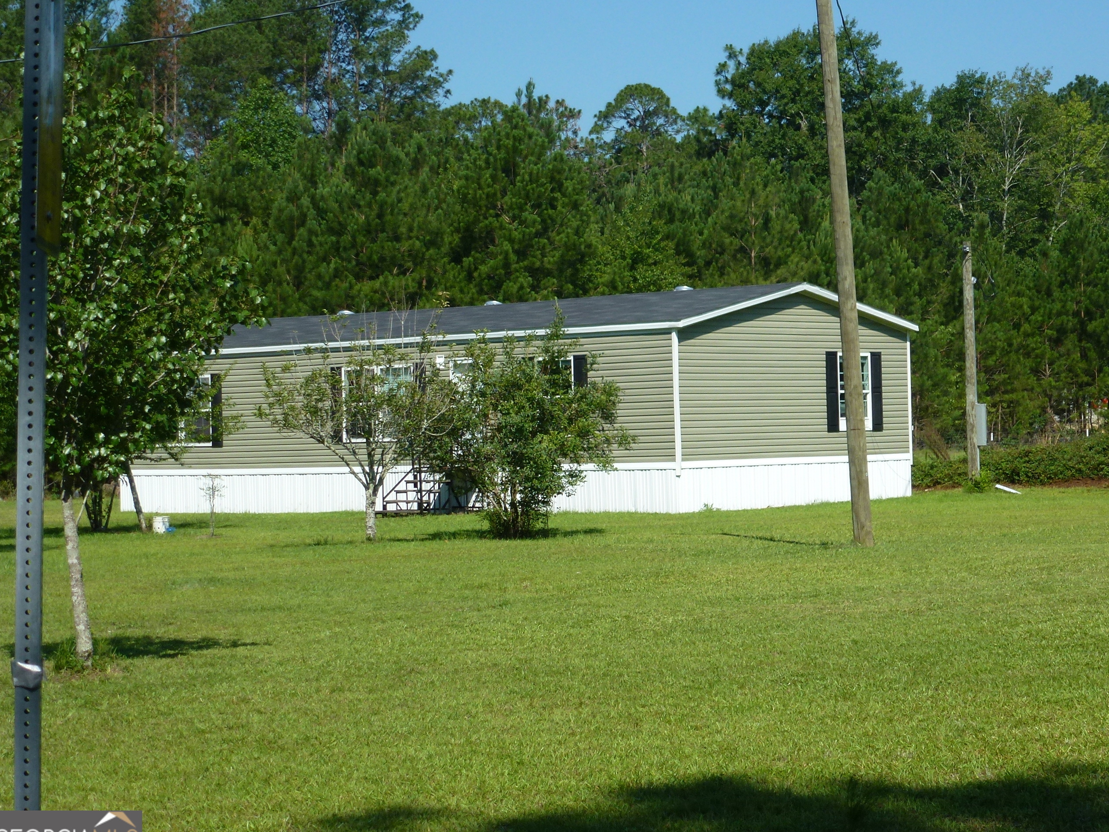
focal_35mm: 79
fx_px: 2531
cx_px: 665
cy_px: 355
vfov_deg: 18.7
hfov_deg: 24.7
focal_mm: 11.7
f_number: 4.6
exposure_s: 1/800
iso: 100
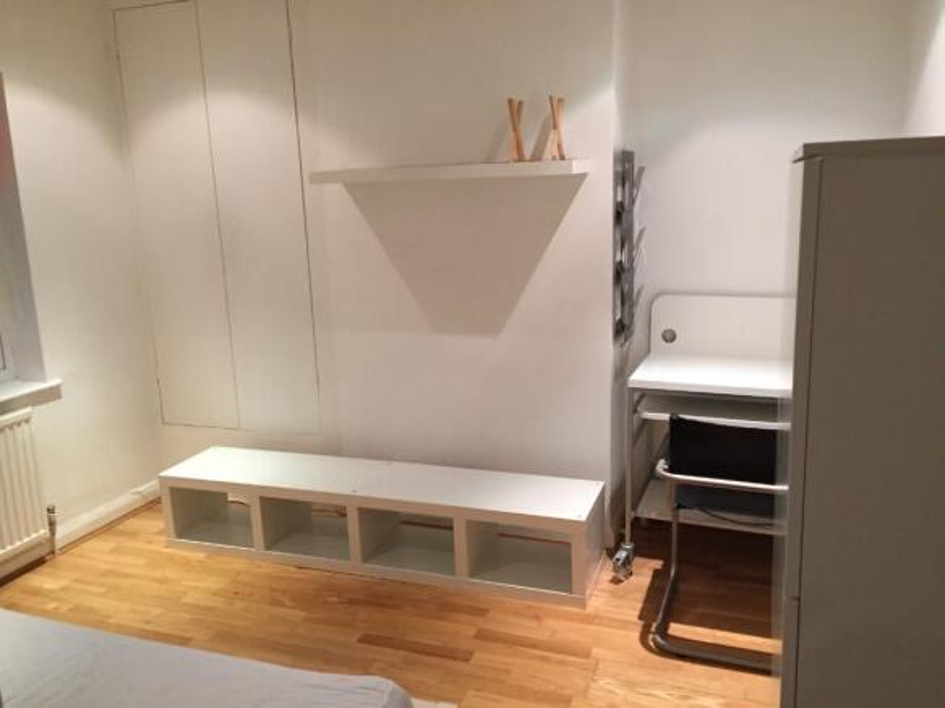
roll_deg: +2.0
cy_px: 354
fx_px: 792
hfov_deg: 61.7
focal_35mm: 29
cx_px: 472
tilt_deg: -10.9
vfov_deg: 48.2
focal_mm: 4.15
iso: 125
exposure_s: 1/30
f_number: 2.2
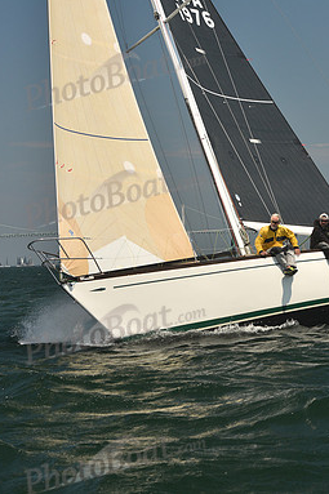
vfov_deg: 19.3
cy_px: 246
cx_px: 274
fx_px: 1454
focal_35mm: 106
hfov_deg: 12.8
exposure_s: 1/640
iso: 250
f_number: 6.3
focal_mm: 70
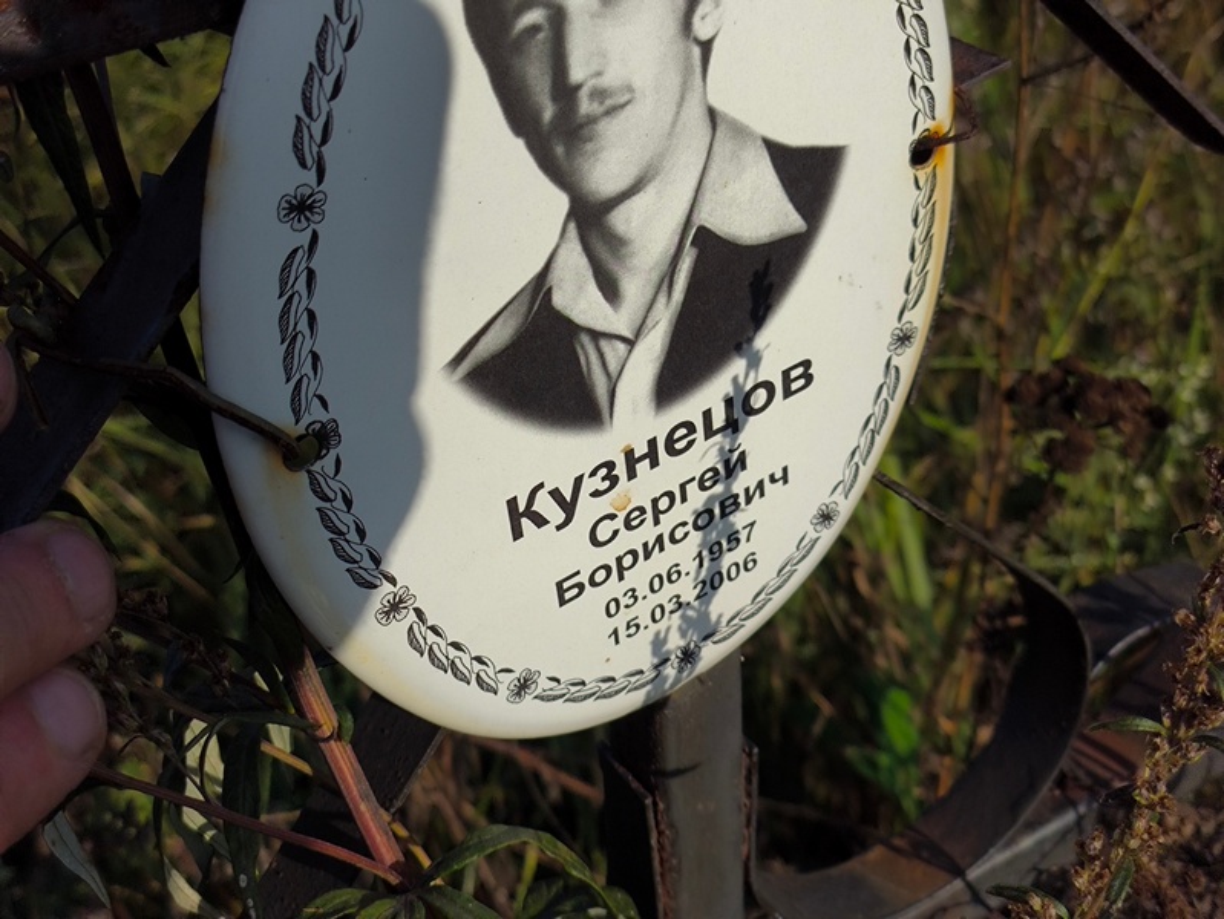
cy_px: 460
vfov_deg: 29.1
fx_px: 1769
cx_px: 612
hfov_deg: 38.2
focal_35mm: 50
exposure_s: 1/2949
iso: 50
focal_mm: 4.71
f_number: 1.7
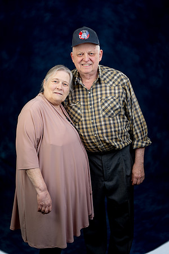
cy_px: 127
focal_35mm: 44
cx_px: 84
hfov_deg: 30.5
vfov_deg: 44.5
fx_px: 310
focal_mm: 44
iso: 200
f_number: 4.5
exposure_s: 1/200
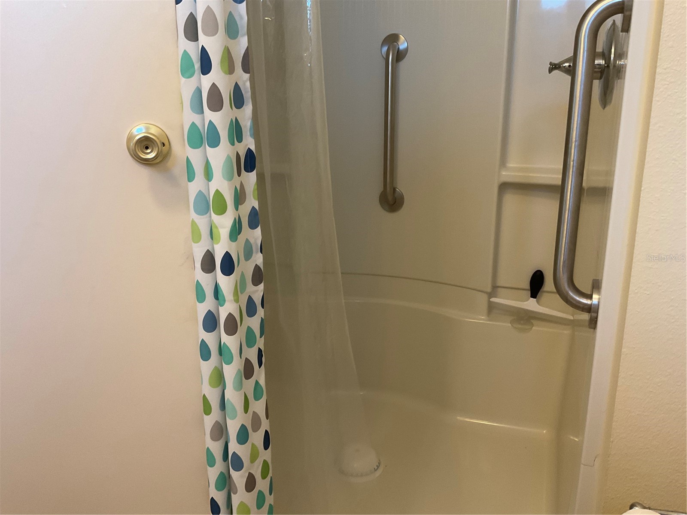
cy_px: 258
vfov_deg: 48.2
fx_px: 576
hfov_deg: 61.7
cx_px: 344
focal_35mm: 29
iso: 100
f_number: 1.8
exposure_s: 1/60
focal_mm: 3
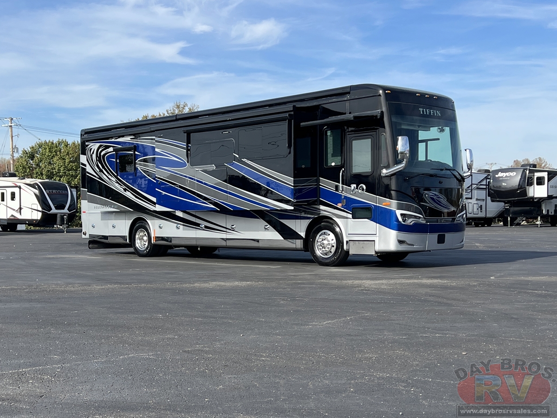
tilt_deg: -4.4
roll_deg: +1.1
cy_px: 209
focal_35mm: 26
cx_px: 278
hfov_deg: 67.3
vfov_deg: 53.1
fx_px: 418
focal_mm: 5.7
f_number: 1.5
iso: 50
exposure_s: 1/3968
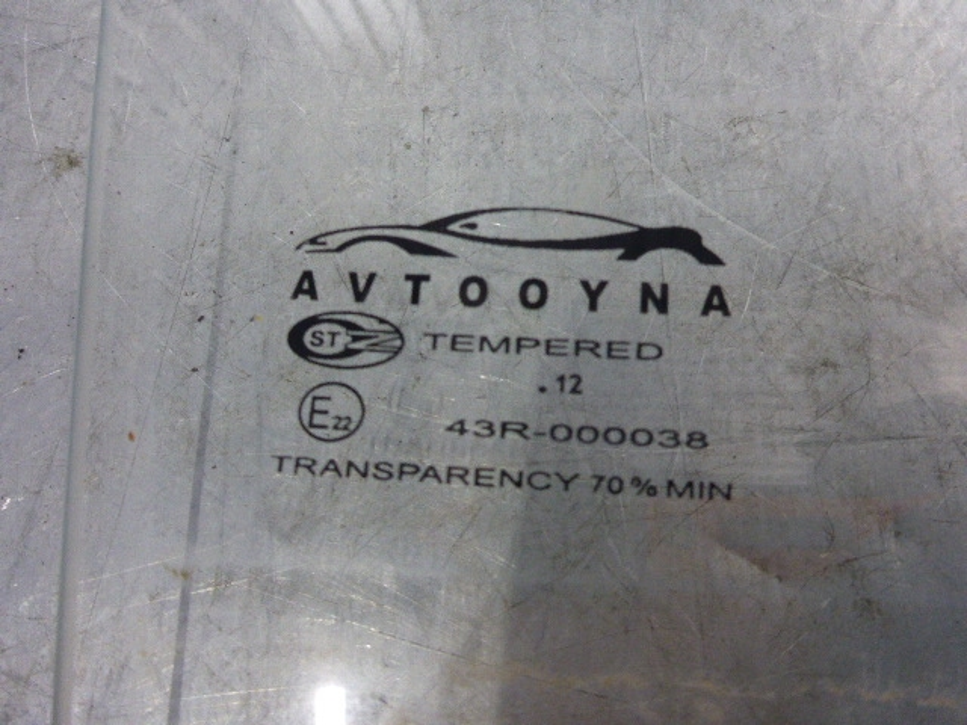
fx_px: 782
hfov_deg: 63.4
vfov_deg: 49.7
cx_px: 484
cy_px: 362
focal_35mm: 28
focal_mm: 4.9
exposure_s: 1/50
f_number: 3.3
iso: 400
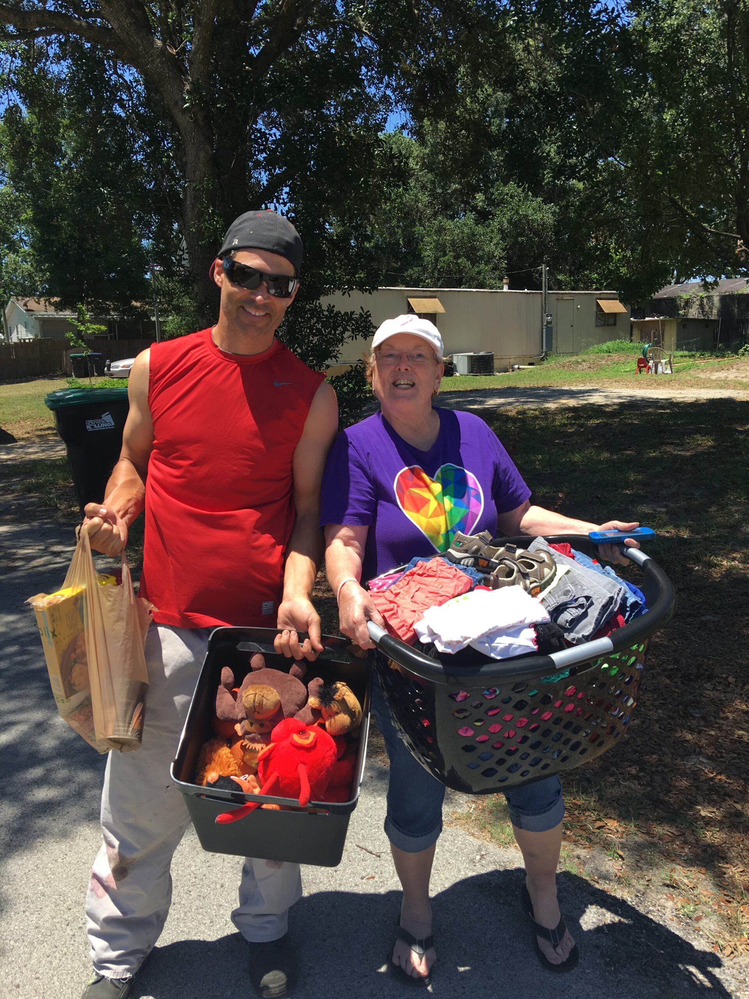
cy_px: 500
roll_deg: +1.9
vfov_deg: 61.7
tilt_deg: -9.1
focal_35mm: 29
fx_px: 837
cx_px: 374
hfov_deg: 48.2
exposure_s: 1/927
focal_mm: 4.15
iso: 25
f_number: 2.2
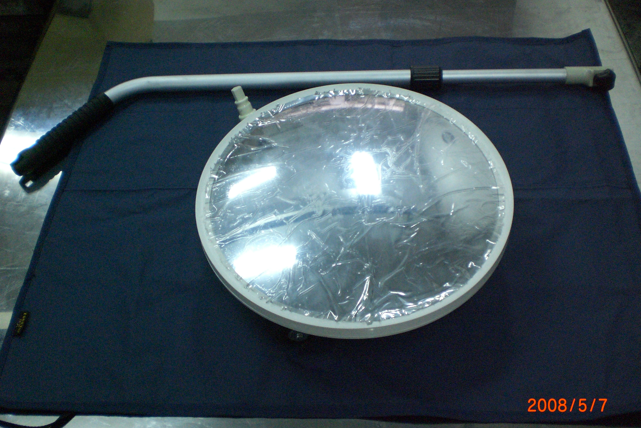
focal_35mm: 40
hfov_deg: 48.5
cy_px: 212
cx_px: 323
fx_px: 712
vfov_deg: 33.4
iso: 400
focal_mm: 6.3
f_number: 3.1
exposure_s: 1/100
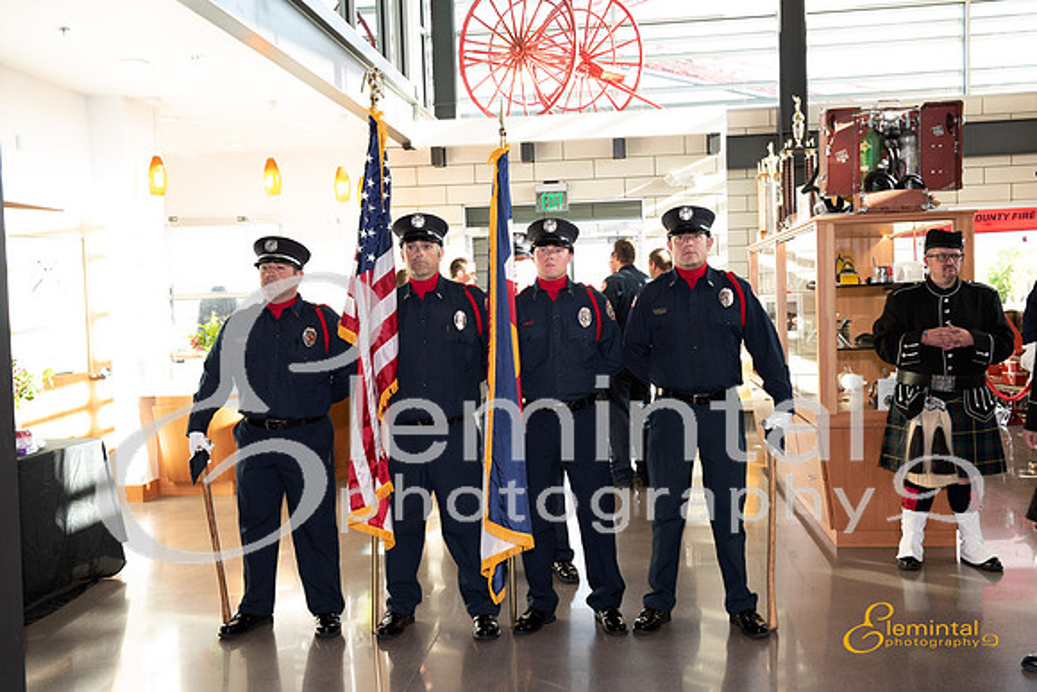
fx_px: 1095
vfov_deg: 35.1
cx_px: 518
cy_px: 346
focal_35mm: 38
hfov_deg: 50.7
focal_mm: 38
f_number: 6.3
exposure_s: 1/60
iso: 500
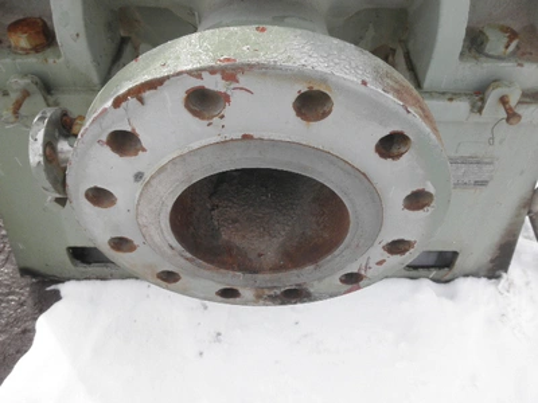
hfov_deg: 63.4
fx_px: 435
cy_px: 202
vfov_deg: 49.7
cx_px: 269
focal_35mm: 28
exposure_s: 1/80
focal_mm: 5
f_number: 8.5
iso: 64
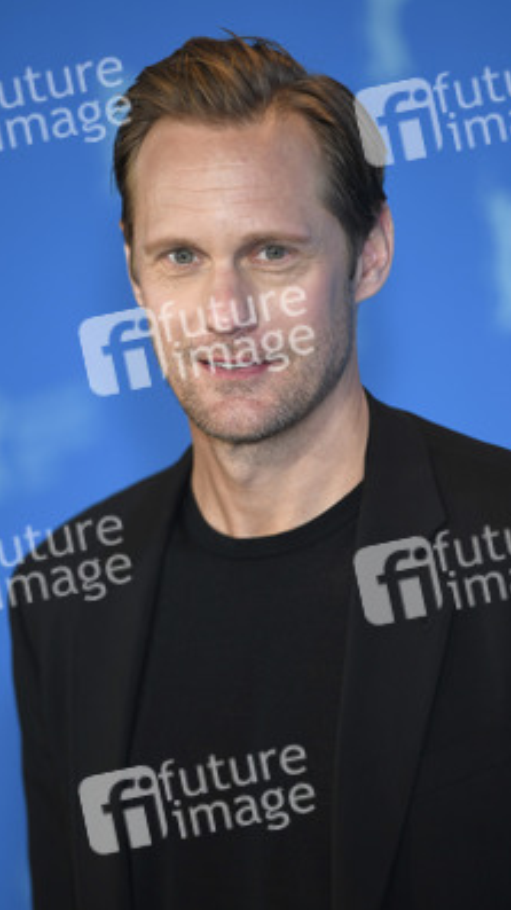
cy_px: 456
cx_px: 264
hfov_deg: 5.7
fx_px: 5088
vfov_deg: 10.2
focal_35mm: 211
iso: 640
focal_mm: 200
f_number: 3.2
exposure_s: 1/400
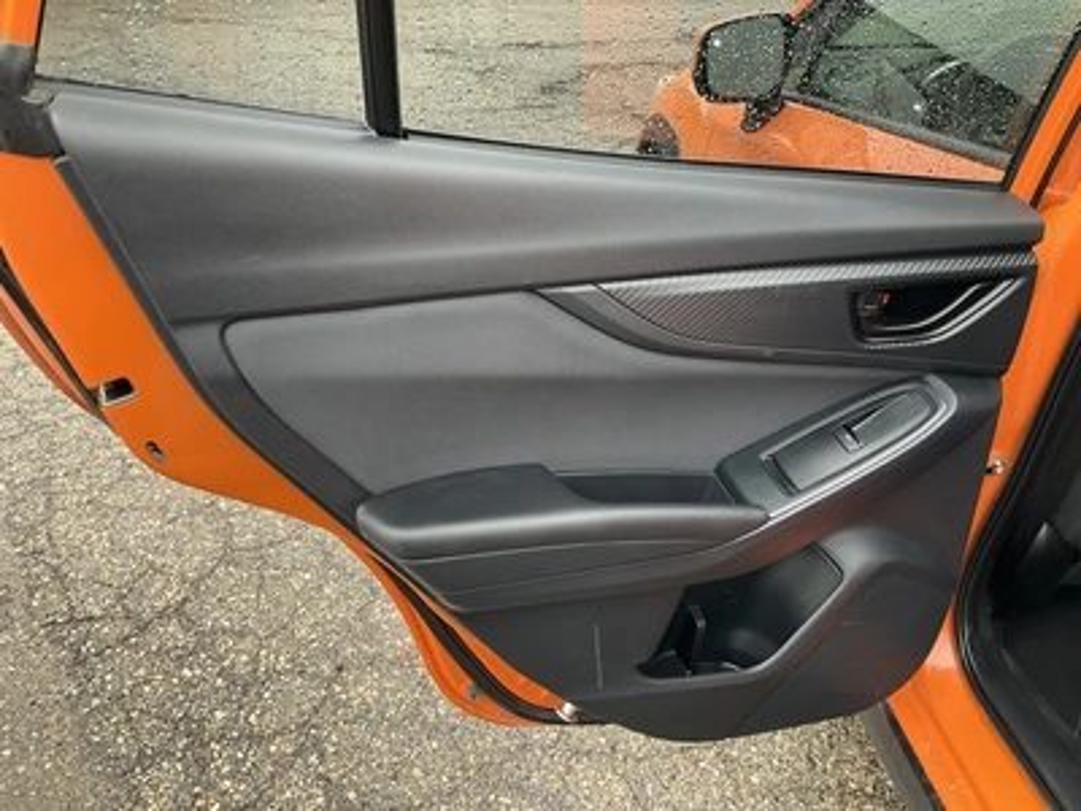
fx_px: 906
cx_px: 540
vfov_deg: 48.2
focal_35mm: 29
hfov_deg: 61.7
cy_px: 406
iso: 64
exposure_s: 1/112
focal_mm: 3
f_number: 1.8
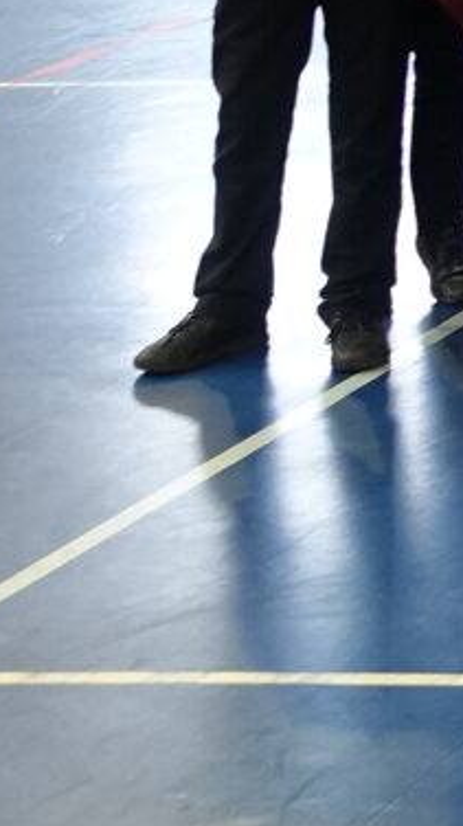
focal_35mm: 194
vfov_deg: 10.5
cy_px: -656
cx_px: 2190
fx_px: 4242
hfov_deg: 5.2
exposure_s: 1/40
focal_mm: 12.33
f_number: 2.8
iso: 400
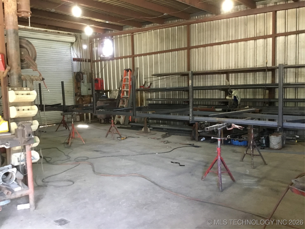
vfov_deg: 45.4
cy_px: 114
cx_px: 152
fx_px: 273
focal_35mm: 31
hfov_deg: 58.4
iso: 200
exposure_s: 1/20
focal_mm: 3.3
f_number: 2.4
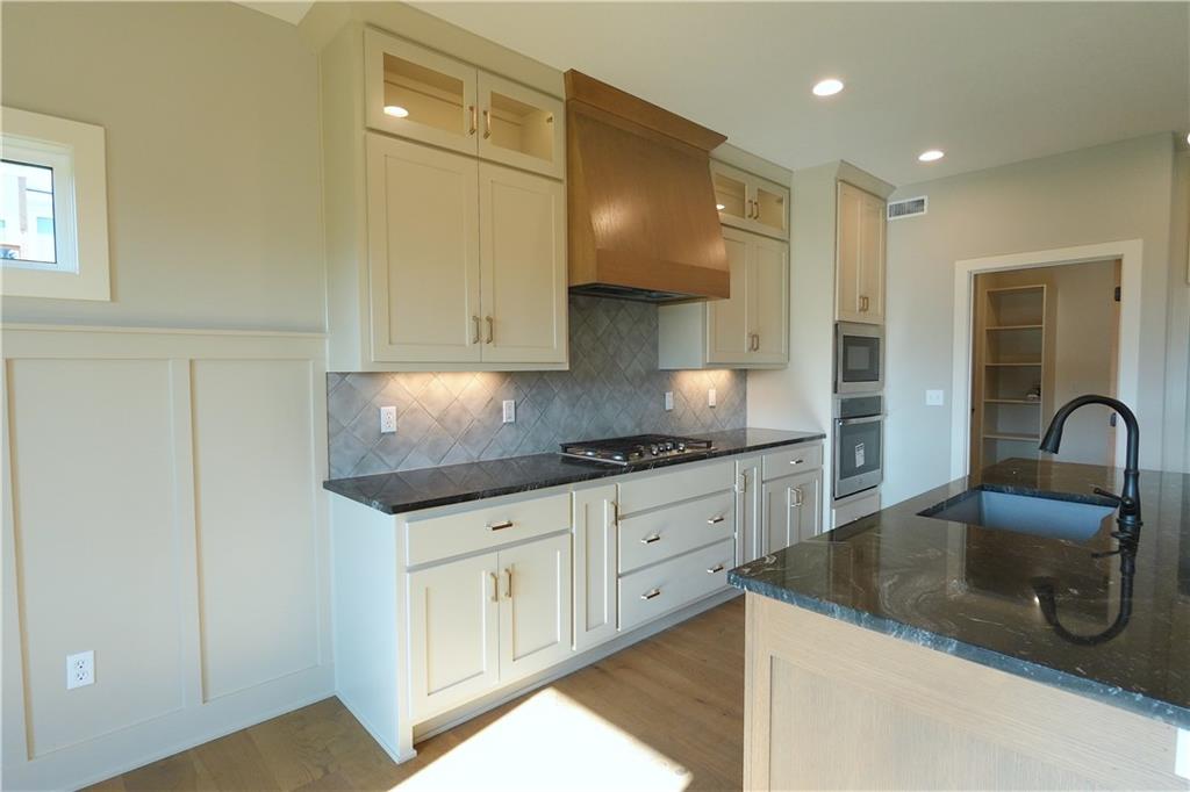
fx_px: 595
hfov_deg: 90.0
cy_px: 396
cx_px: 595
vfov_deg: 67.3
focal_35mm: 18
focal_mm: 6.9
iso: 640
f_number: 5
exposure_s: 1/125
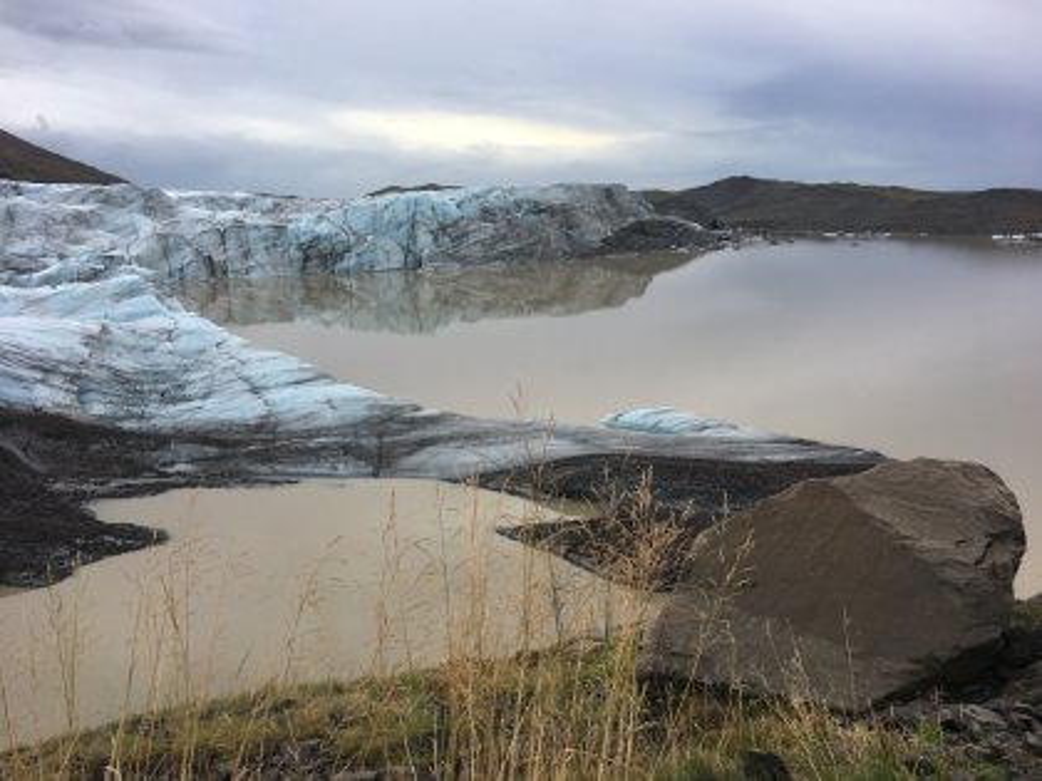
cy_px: 390
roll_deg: +0.1
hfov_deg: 61.7
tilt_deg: -12.7
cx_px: 521
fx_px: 873
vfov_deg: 48.2
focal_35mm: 29
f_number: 2.2
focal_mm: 4.15
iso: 25
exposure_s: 1/481
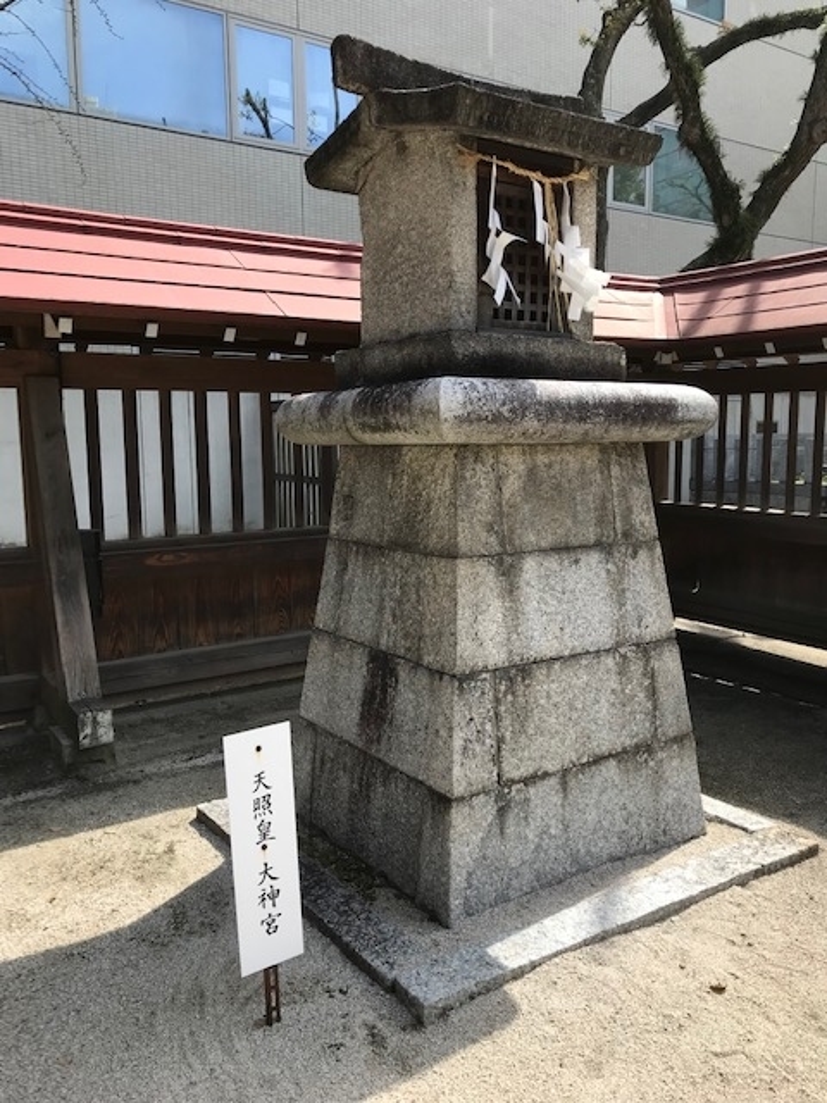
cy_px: 552
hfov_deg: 49.7
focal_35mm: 28
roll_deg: +1.2
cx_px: 414
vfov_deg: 63.4
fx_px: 892
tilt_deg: -5.6
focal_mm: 3.99
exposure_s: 1/870
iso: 20
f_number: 1.8
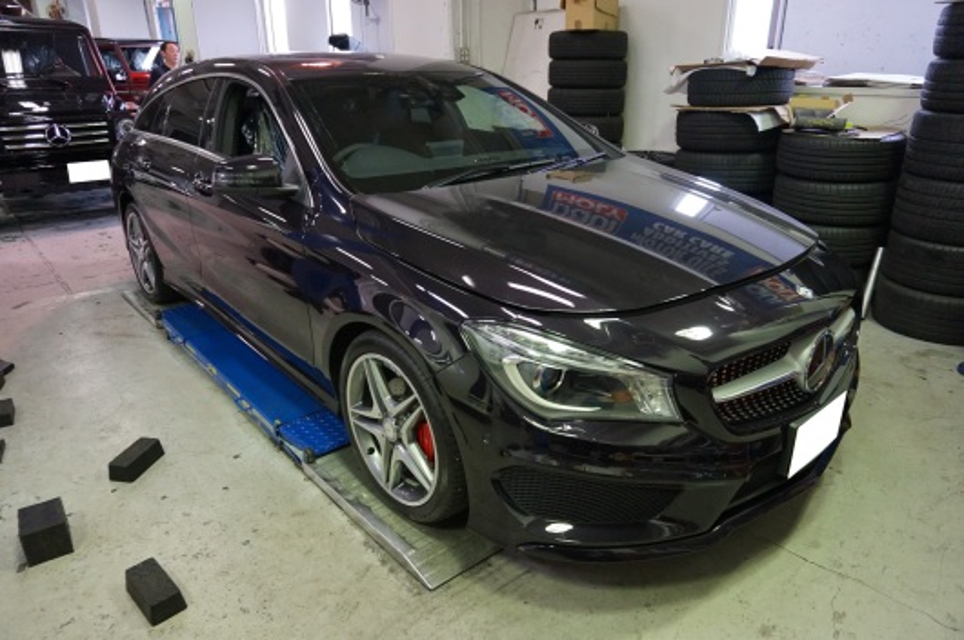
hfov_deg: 73.8
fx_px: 642
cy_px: 320
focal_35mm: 24
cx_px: 482
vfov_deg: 53.0
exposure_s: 1/160
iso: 1600
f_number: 3.5
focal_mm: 16
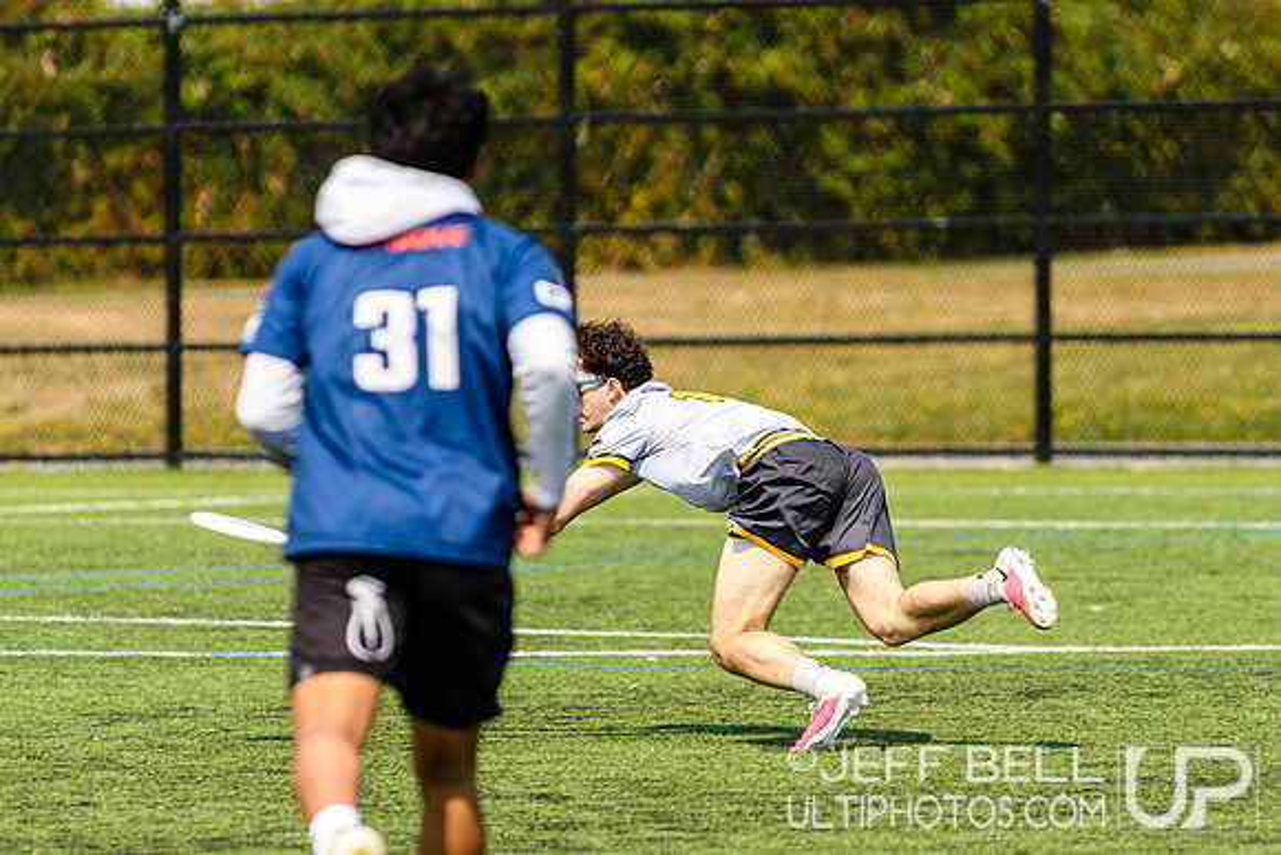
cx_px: 748
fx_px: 13807
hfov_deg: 5.3
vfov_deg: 3.5
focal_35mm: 388
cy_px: 357
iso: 100
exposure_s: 1/1000
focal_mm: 200
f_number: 3.2
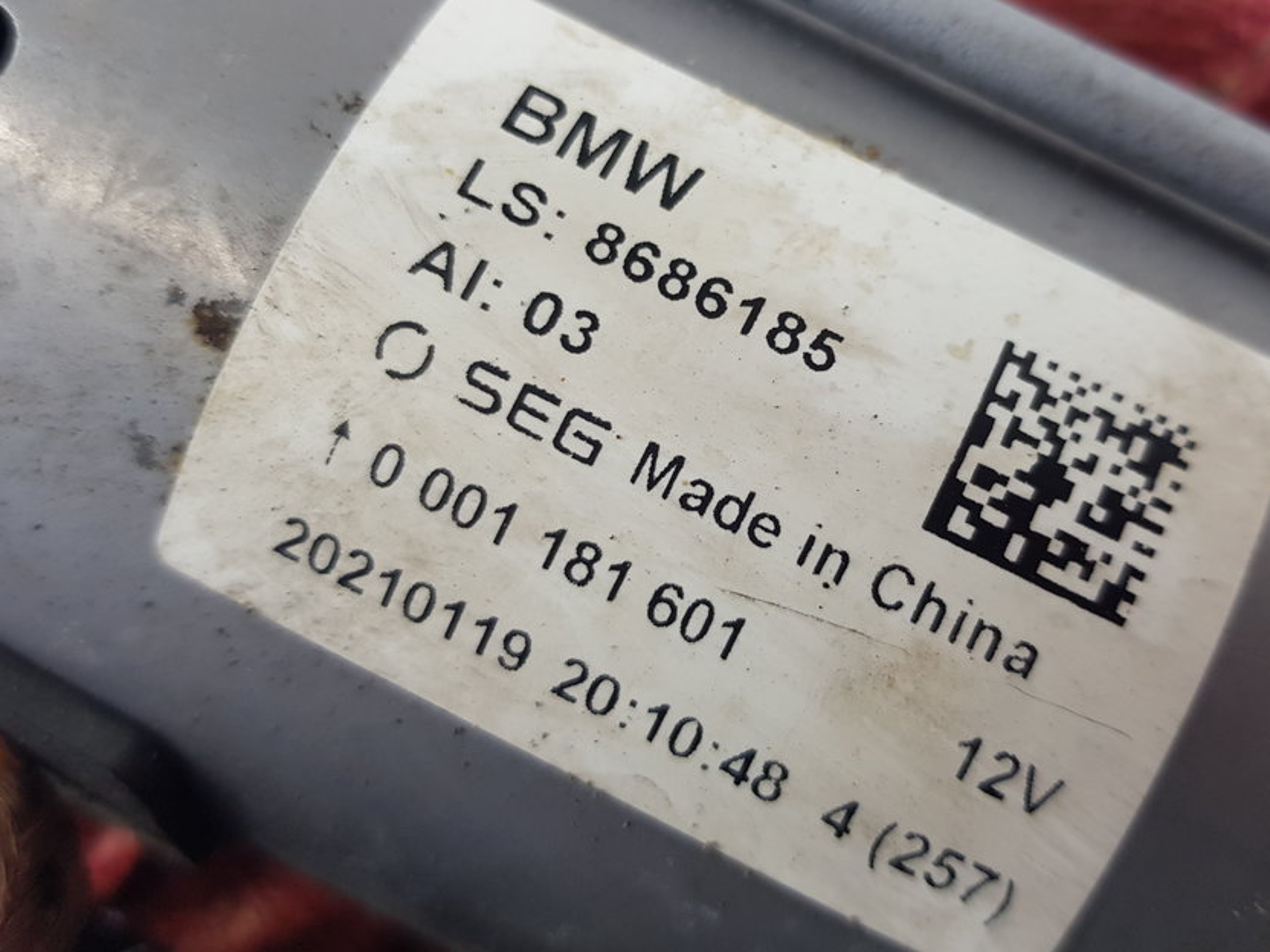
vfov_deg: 44.1
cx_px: 730
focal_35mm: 32
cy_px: 435
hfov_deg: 56.6
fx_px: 1174
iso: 64
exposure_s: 1/100
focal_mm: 4.2
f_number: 1.7
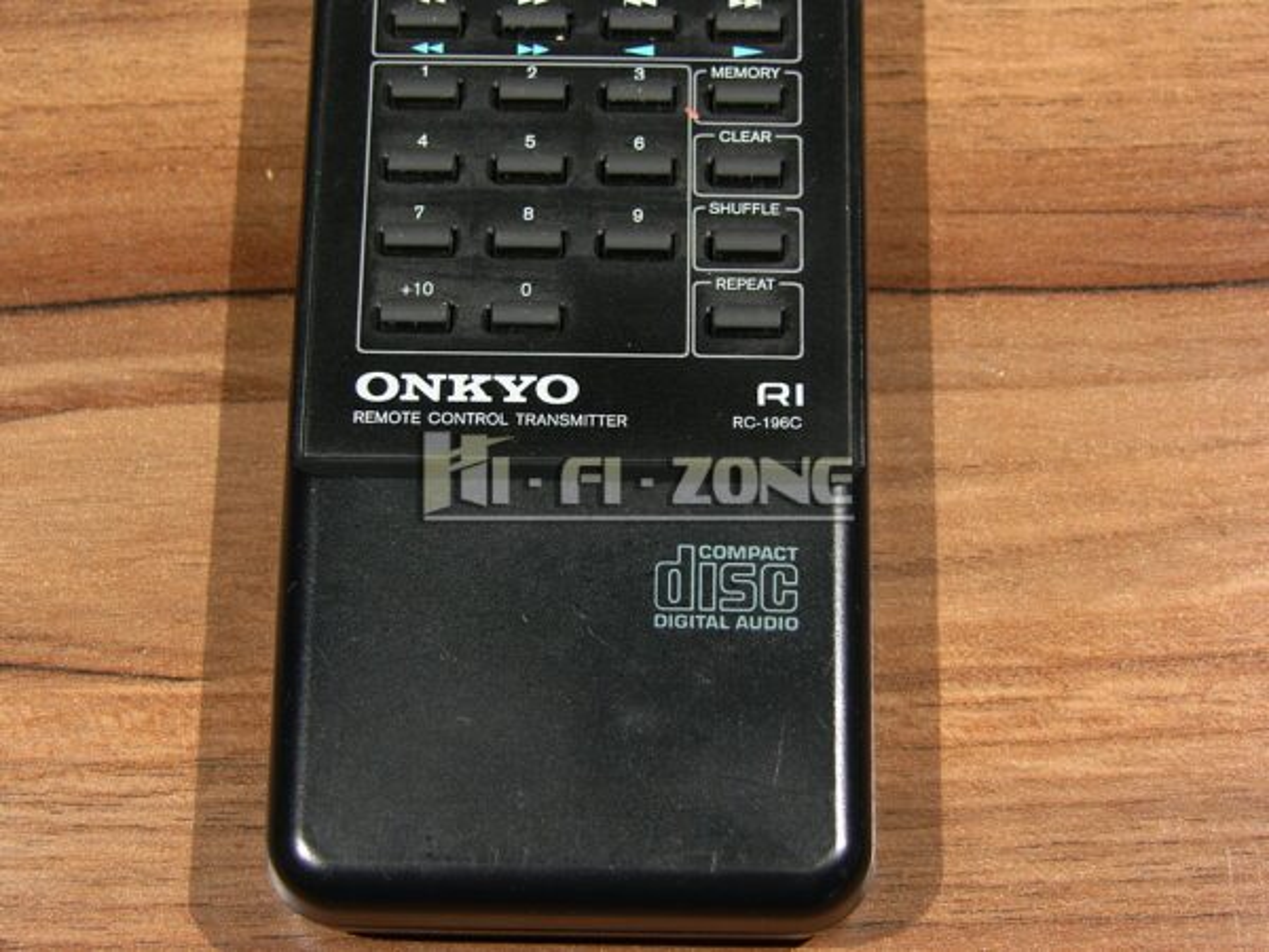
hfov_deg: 23.0
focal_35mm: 85
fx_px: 3116
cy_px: 476
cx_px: 634
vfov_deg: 17.4
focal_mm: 22
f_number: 3.2
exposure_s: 1/100
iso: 50
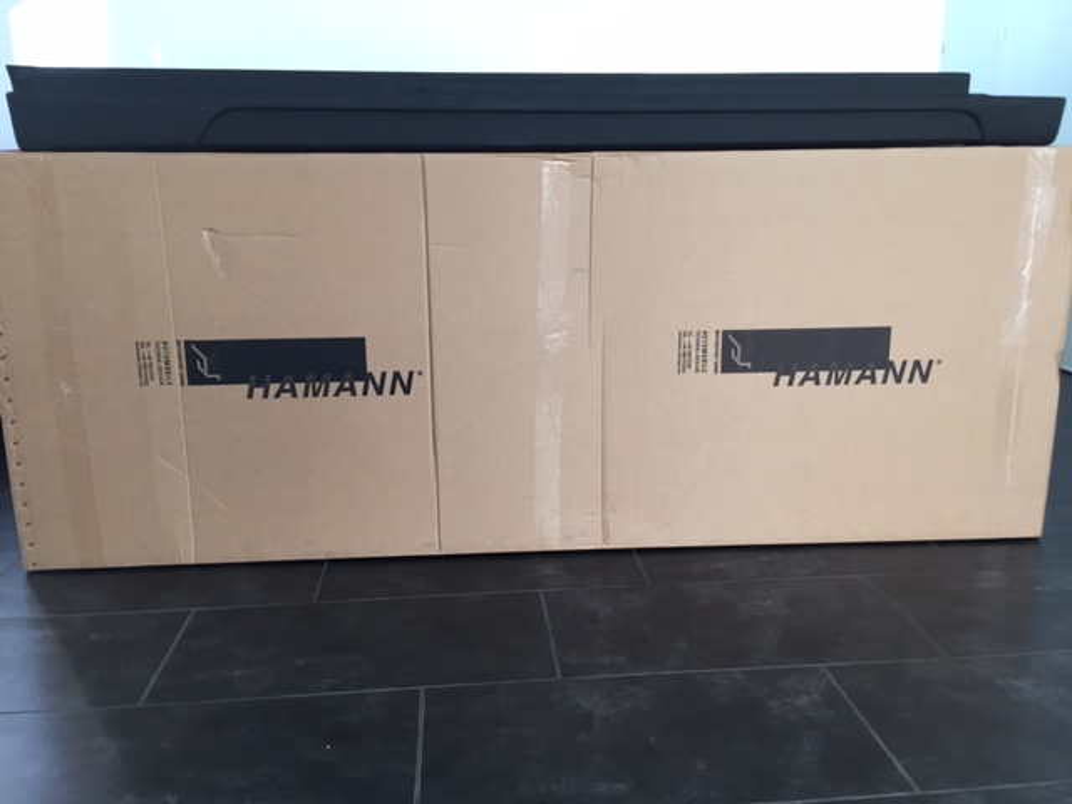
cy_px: 402
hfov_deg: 61.7
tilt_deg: -14.2
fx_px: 898
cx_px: 536
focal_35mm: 29
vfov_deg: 48.2
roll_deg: -0.5
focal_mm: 4.15
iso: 40
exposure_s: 1/30
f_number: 2.2
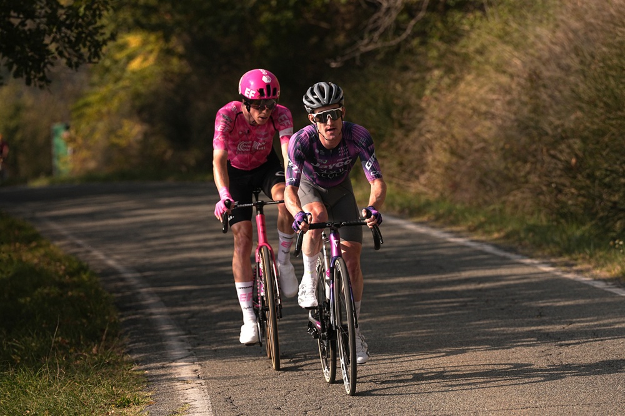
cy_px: 208
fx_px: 3471
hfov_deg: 10.3
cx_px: 312
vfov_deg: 6.9
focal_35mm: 200
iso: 640
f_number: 4.5
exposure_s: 1/6400
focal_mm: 200
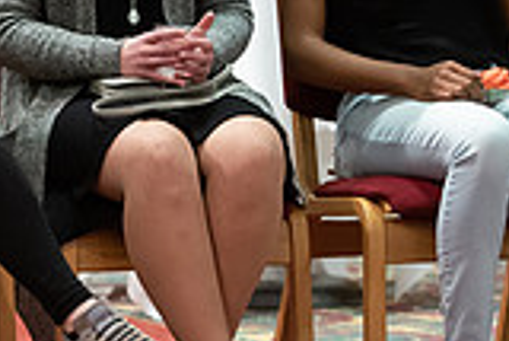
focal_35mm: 435
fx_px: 6156
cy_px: 27
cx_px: 80
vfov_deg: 3.2
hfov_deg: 4.7
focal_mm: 120
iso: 2000
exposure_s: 1/200
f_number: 2.8
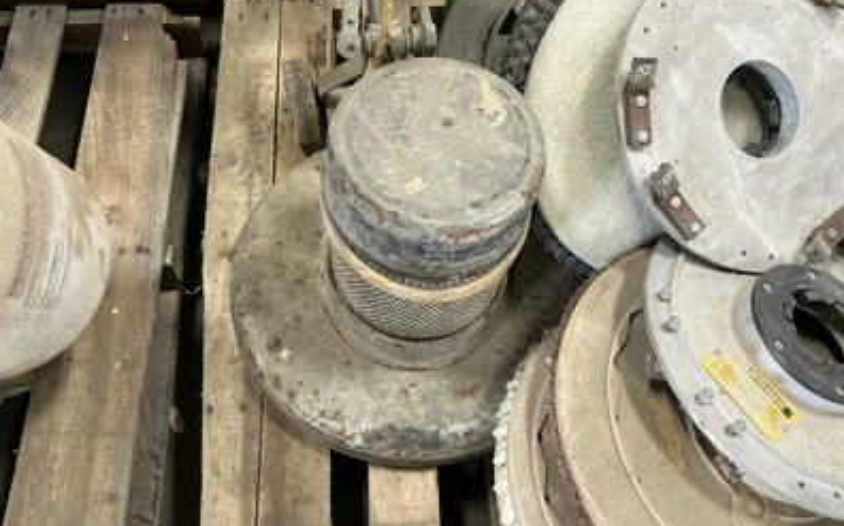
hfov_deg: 62.9
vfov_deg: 41.7
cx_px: 422
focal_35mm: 30
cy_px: 241
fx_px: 690
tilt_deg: -62.5
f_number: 1.8
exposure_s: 1/60
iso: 250
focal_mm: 3
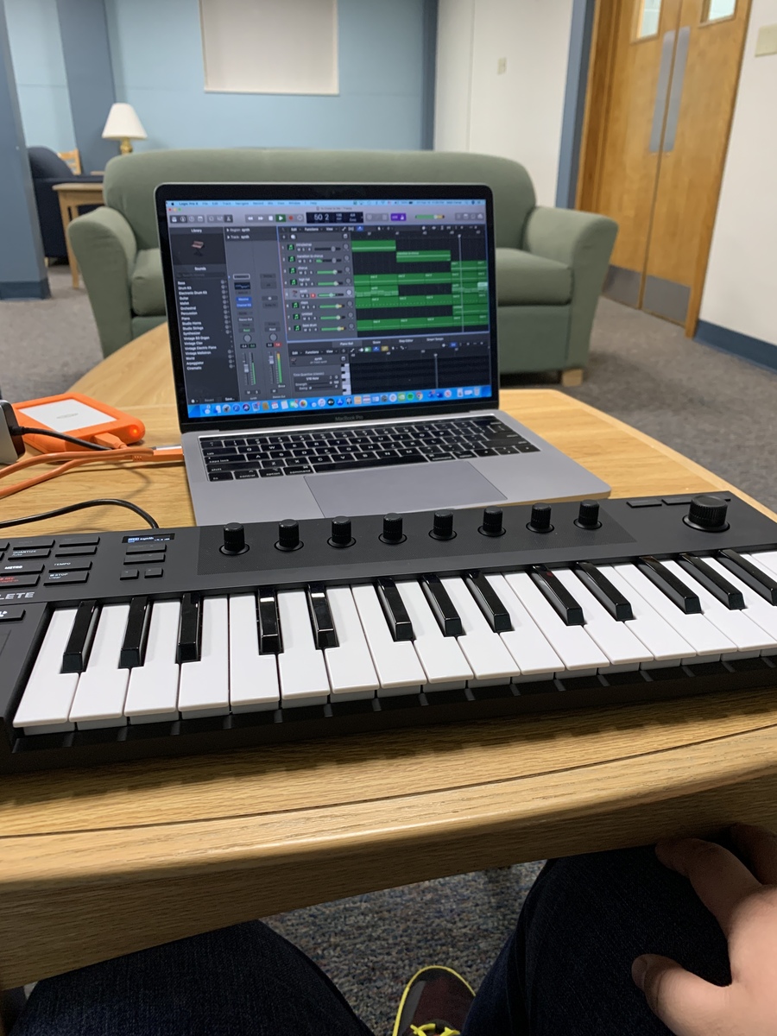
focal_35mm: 26
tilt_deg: -22.5
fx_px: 778
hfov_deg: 53.1
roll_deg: -1.2
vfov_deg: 67.3
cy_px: 518
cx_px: 388
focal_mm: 4.25
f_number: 1.8
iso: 200
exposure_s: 1/60
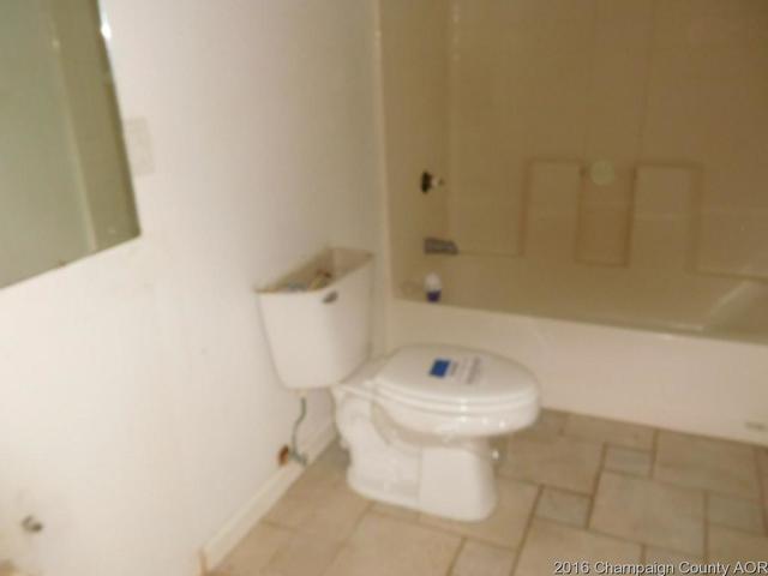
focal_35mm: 28
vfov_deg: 49.7
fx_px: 621
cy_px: 288
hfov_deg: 63.4
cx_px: 384
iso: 280
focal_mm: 5
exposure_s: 1/30
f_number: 3.5
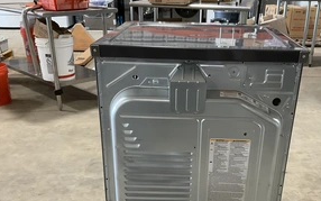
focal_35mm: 43
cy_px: 153
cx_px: 183
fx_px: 376
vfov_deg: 29.4
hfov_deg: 46.1
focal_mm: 3
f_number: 1.8
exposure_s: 1/60
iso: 160
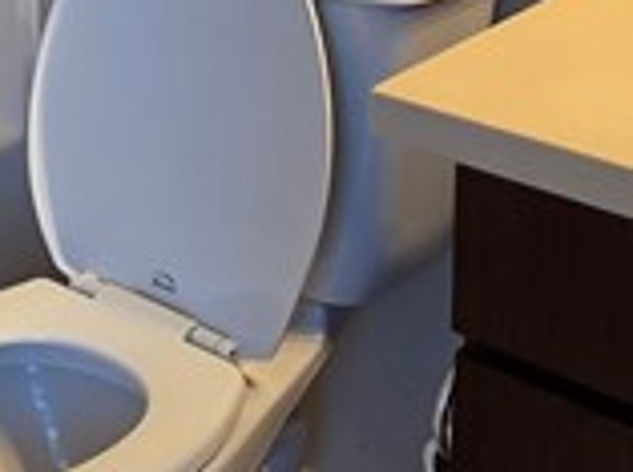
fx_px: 1551
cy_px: -169
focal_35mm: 85
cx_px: -77
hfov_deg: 21.8
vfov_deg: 16.2
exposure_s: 1/120
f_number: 1.9
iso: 125
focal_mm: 2.2
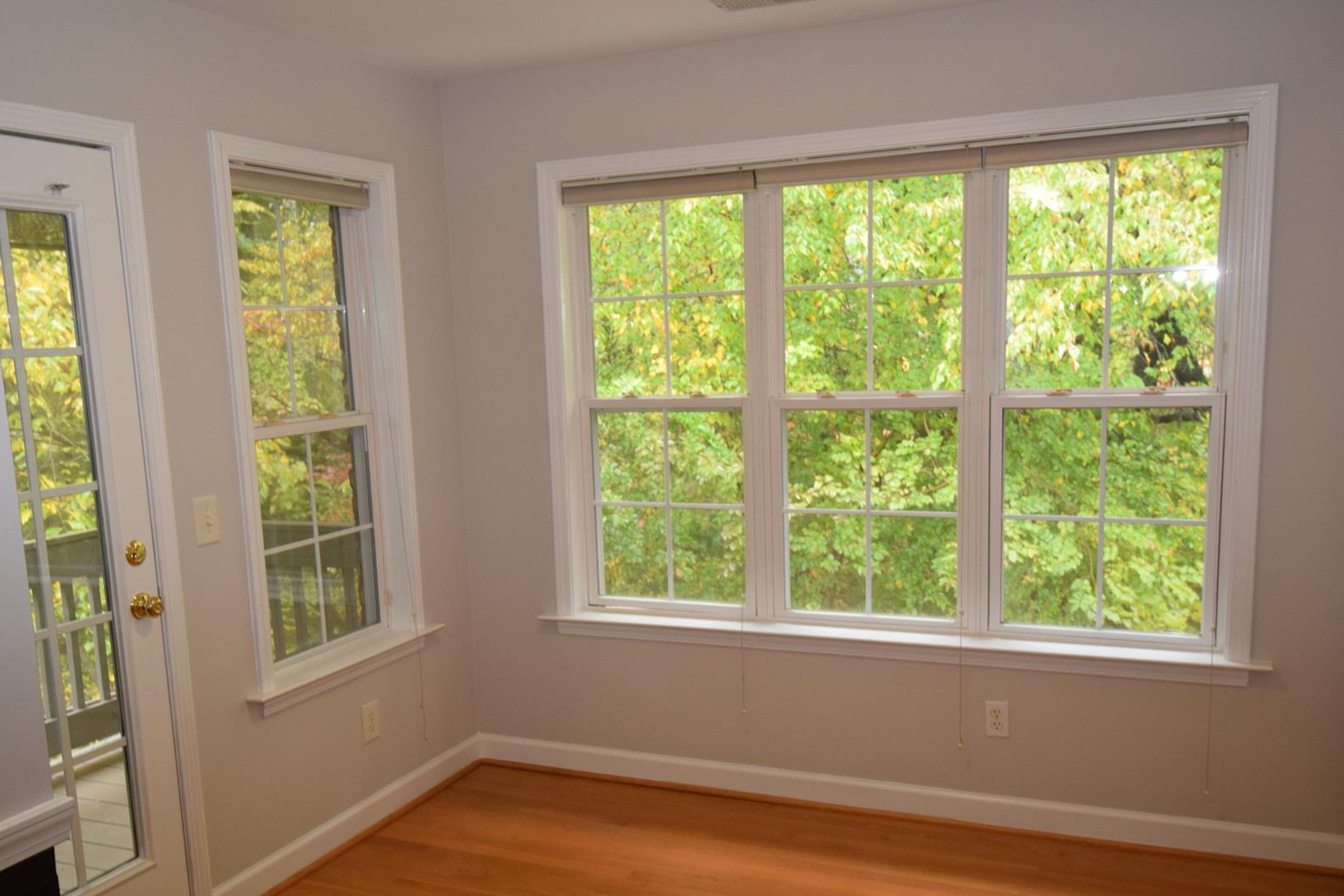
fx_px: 1218
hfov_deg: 57.7
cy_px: 537
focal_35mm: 33
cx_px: 635
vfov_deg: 40.2
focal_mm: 17
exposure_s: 1/100
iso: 800
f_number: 5
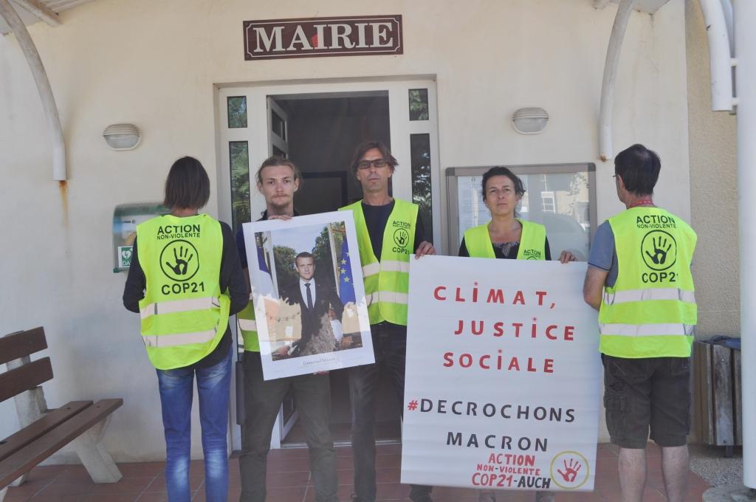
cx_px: 378
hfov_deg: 46.5
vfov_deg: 31.8
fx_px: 881
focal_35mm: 42
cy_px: 251
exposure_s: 1/200
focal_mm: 28
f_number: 7.1
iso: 200
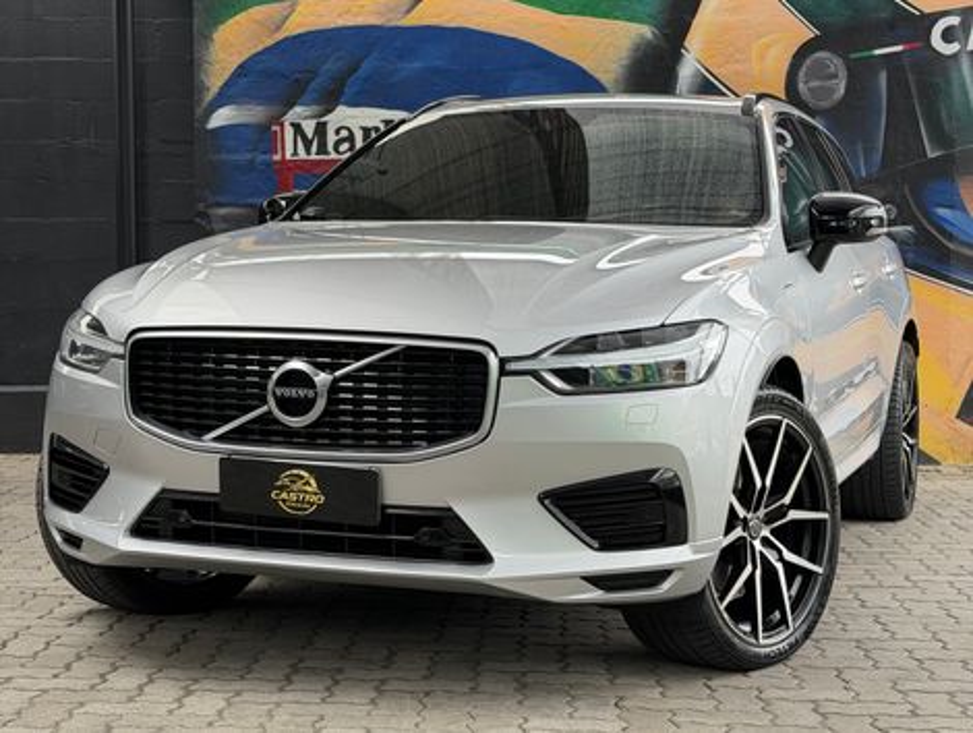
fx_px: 1351
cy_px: 366
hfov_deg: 39.6
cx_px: 486
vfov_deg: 30.3
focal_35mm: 48
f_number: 1.78
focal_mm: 6.76
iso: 64
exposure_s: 1/175
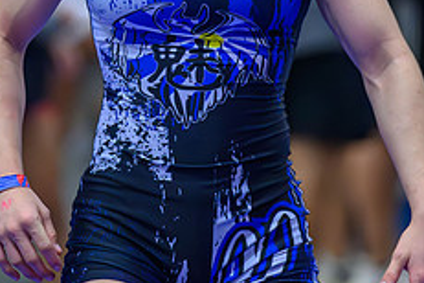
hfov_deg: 3.9
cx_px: 164
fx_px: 6289
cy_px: -21
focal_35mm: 534
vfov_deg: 2.6
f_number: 2.8
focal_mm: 200
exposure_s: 1/640
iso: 11400
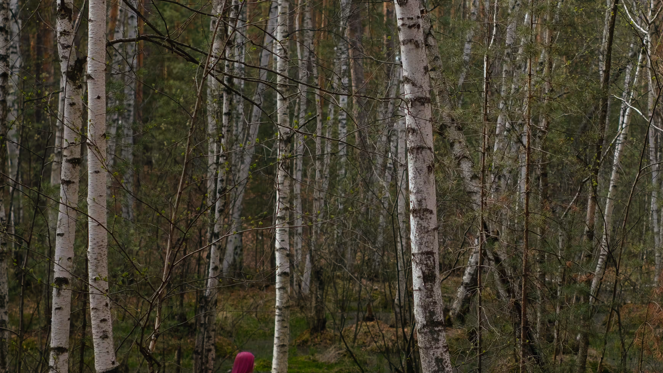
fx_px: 1688
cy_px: 189
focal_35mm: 96
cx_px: 450
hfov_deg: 22.1
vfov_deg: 12.6
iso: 200
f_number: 2.2
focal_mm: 35
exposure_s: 1/1500
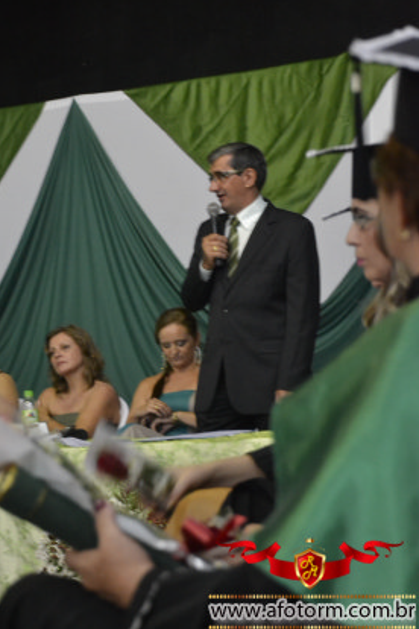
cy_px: 263
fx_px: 1833
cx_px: 177
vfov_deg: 19.4
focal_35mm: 105
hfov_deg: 13.0
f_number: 5
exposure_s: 1/25
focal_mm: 58
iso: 3200
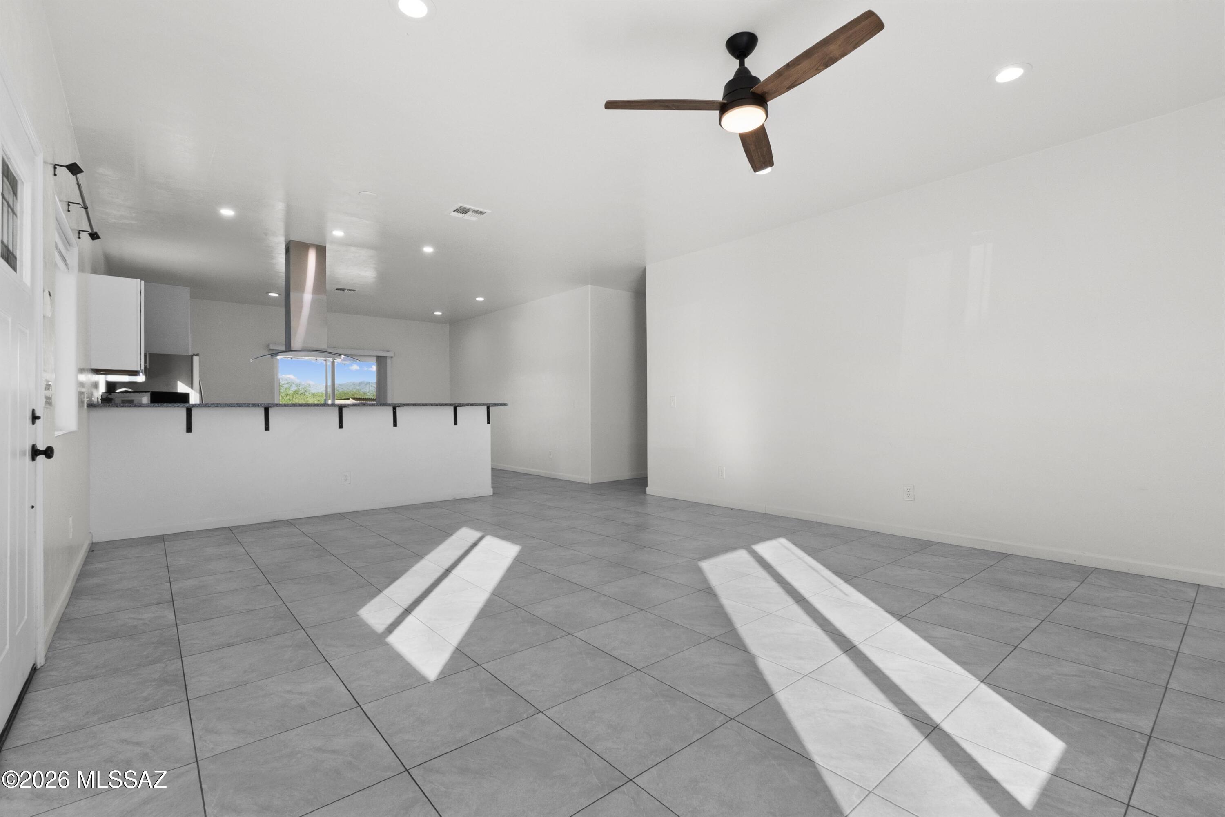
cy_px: 408
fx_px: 510
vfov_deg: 77.3
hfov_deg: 100.4
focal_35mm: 15
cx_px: 612
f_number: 11
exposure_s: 1/40
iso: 800
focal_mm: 10
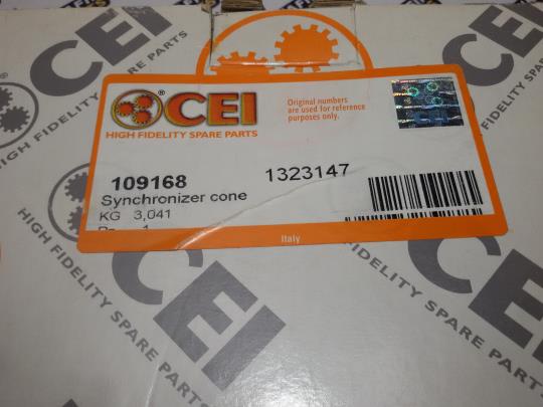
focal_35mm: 31
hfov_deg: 58.4
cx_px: 272
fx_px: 486
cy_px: 204
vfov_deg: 45.4
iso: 50
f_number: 2.4
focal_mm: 2.93
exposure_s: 1/100
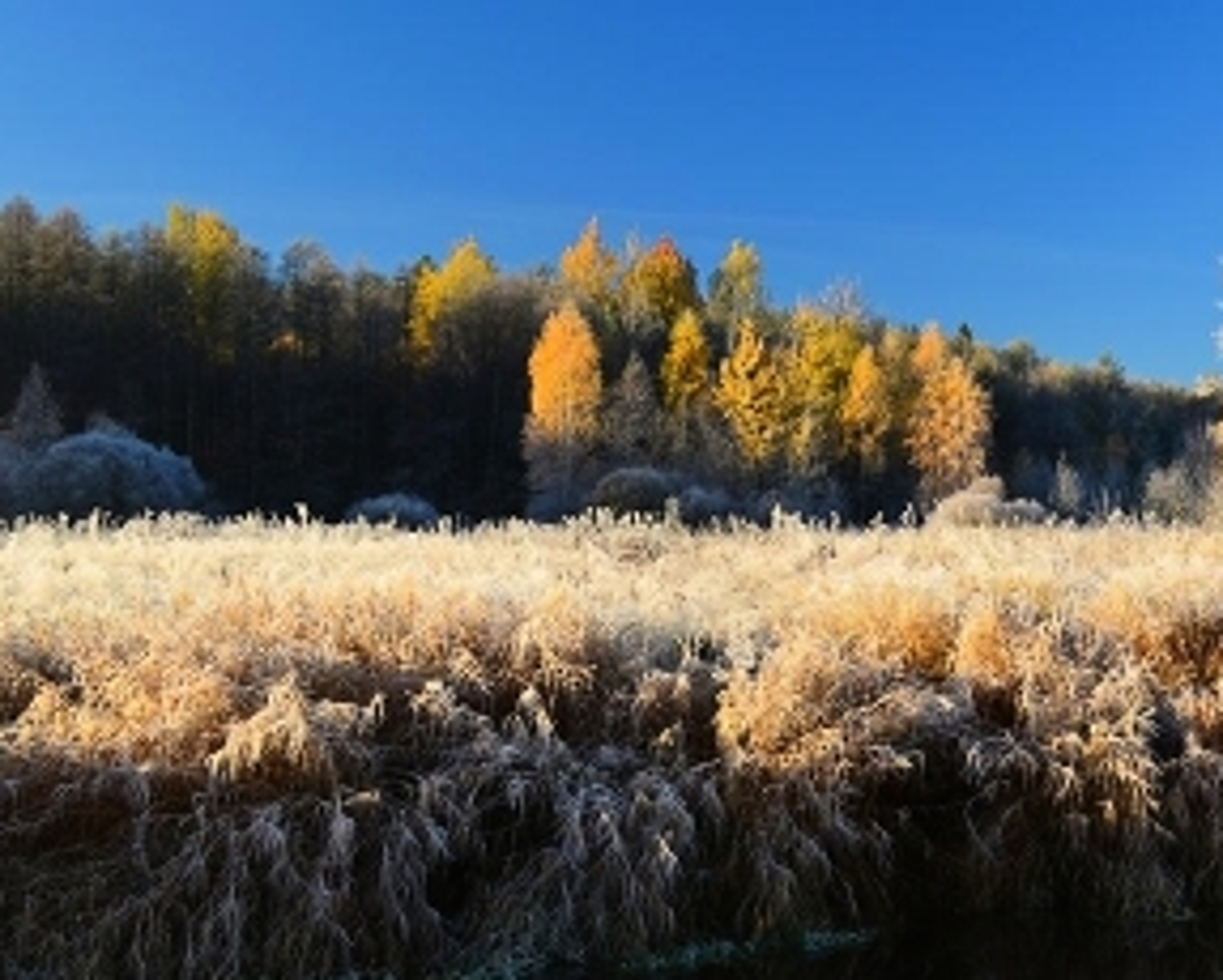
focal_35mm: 62
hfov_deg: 29.2
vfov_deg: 24.6
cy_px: 439
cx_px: 1099
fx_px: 2246
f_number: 8
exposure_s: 1/50
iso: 100
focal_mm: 24
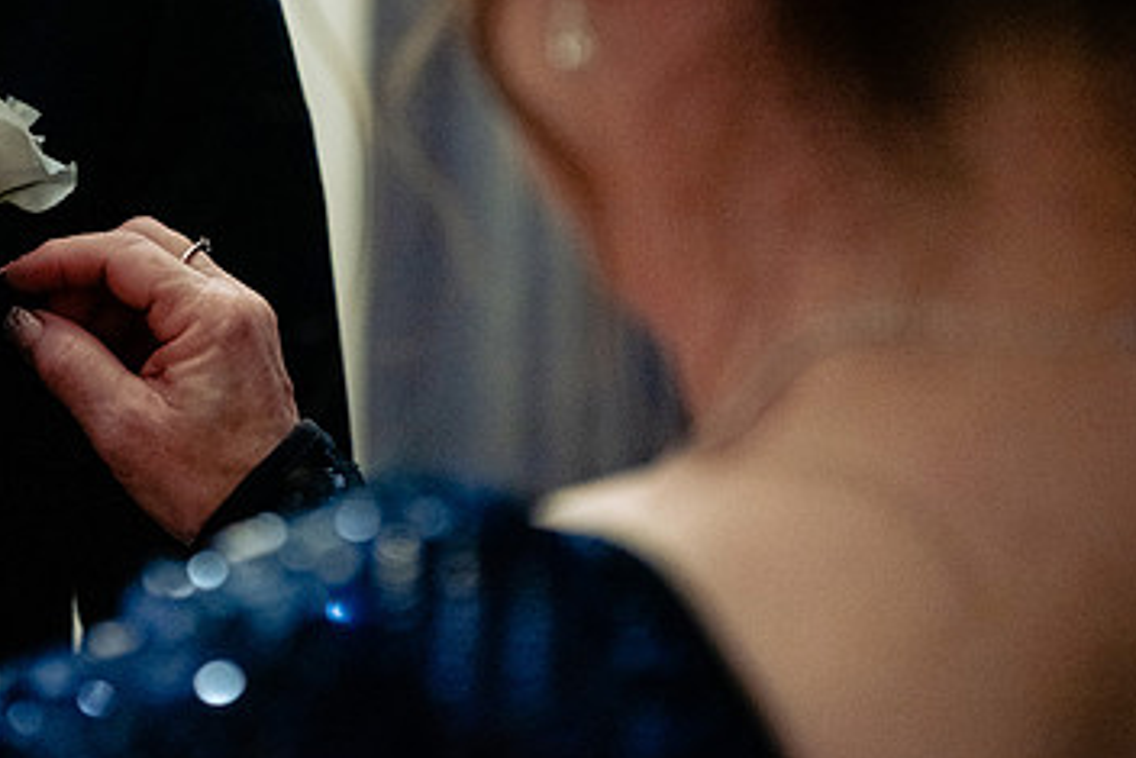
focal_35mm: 118
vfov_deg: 11.6
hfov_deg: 17.2
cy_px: 308
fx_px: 3725
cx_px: 258
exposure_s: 1/100
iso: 4000
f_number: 2.8
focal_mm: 70
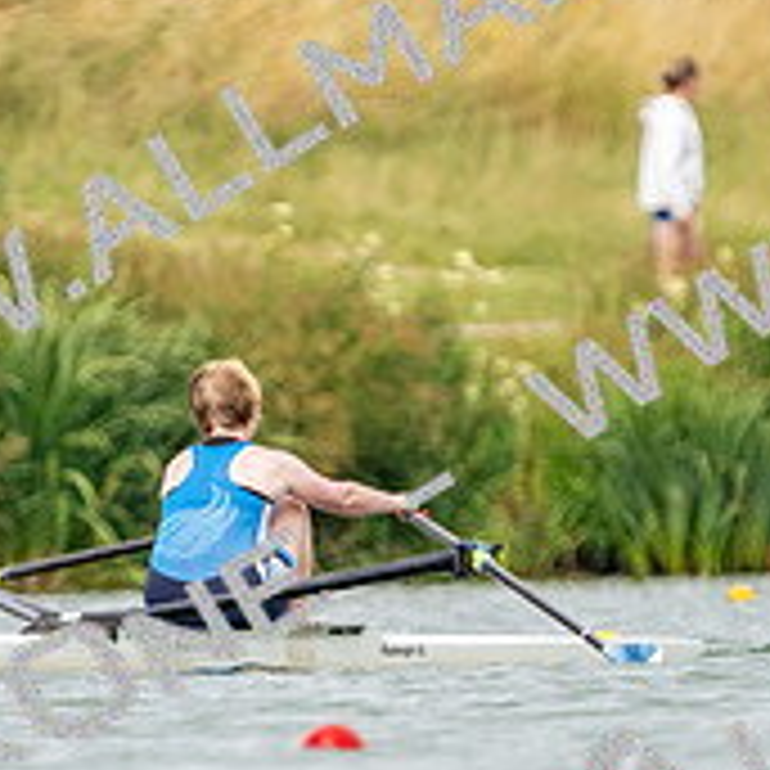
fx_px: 65457
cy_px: 516
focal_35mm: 2601
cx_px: 198
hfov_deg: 0.7
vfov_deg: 0.7
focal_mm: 600
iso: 500
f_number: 6.3
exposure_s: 1/1600
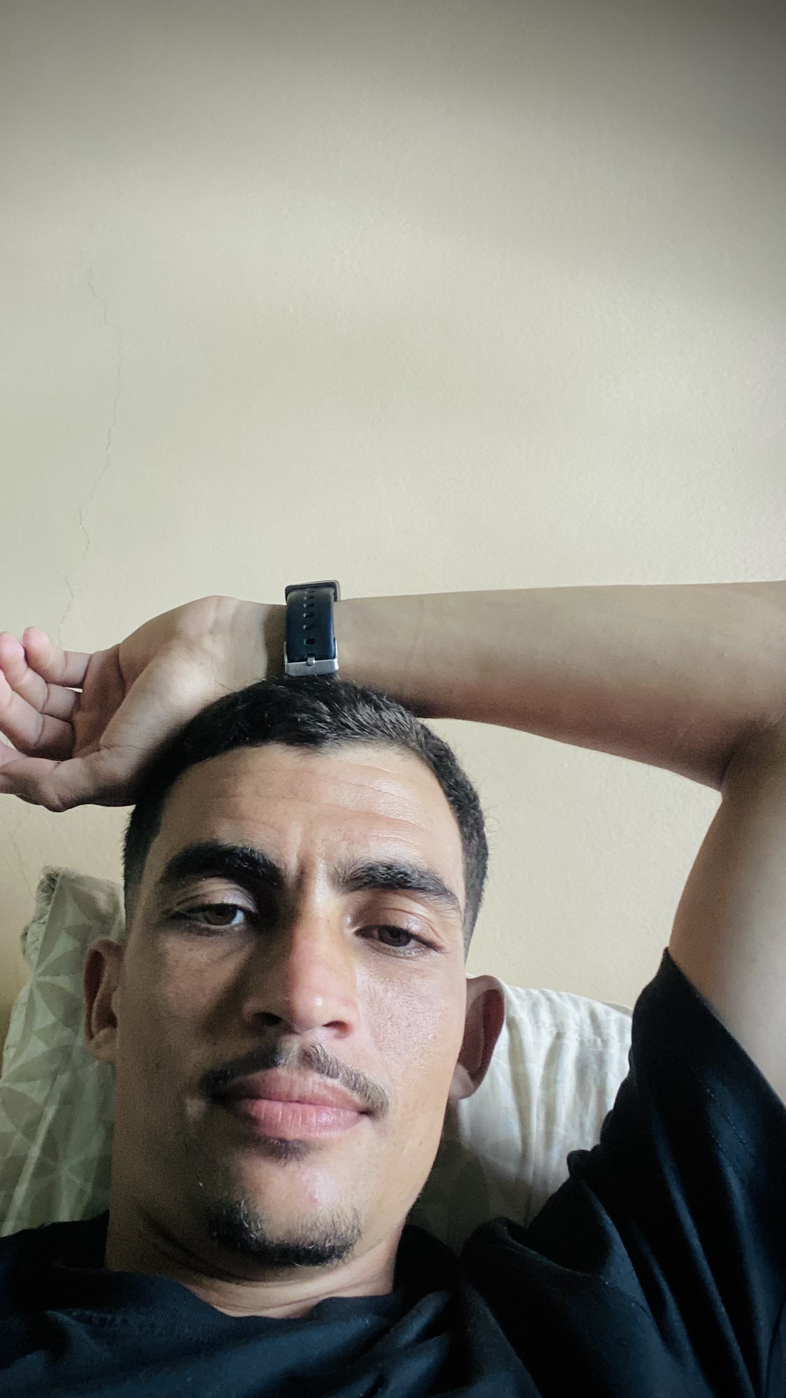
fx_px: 1223
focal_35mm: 33
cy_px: 703
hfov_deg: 35.4
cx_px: 276
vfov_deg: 59.5
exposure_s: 1/43
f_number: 2.2
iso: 400
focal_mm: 2.71
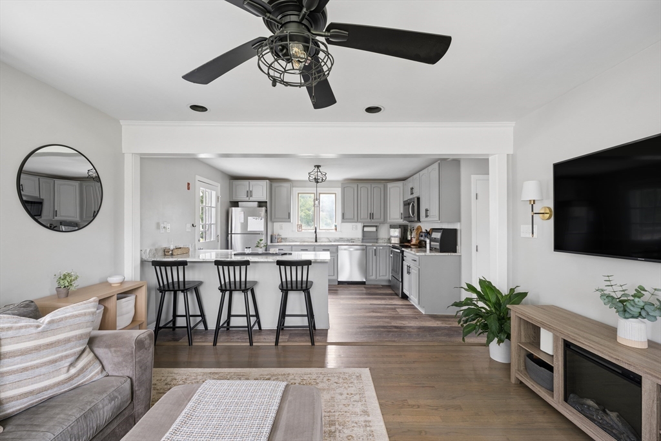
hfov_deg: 104.2
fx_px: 257
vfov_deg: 81.2
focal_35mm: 14
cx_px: 330
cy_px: 220
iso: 400
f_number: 8
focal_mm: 14
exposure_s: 1/15
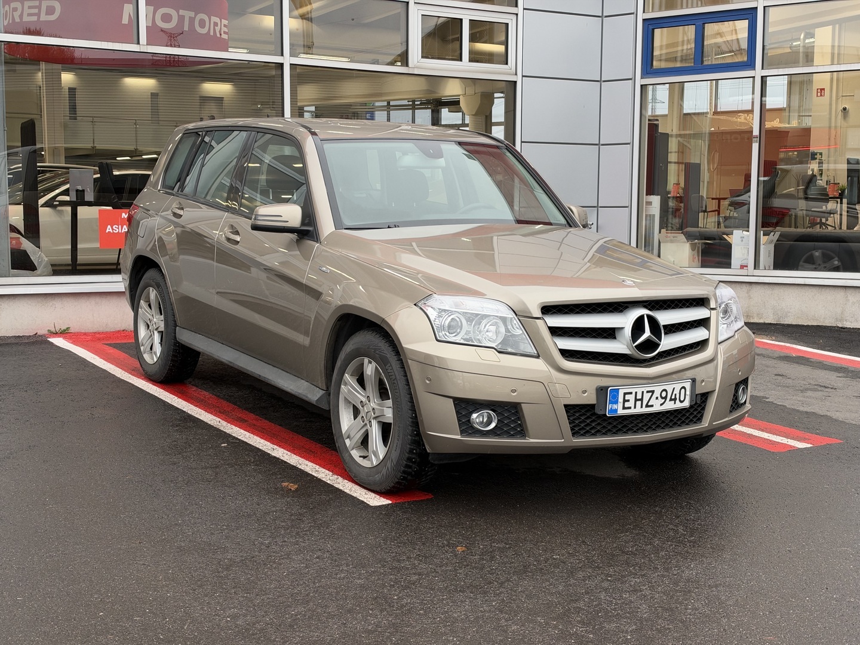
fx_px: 1193
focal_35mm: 48
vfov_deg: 30.3
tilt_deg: -6.2
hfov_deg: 39.7
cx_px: 430
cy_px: 322
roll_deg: +0.5
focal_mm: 6.93
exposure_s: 1/94
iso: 100
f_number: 1.8
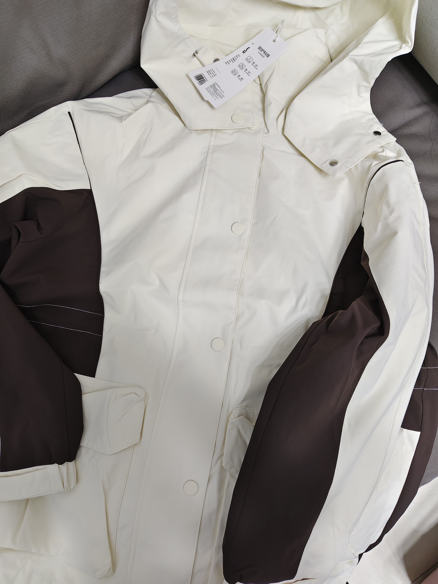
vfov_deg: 73.9
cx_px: 219
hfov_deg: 58.9
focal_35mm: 23
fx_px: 388
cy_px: 292
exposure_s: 1/50
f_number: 1.88
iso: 669
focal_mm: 5.56
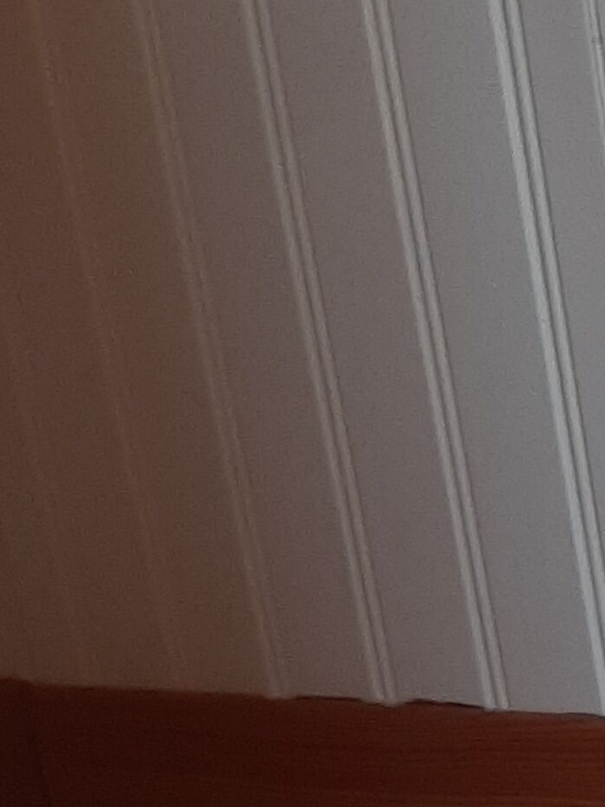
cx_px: 1306
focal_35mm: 113
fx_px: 2633
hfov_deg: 11.5
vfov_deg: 15.9
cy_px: 1230
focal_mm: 3.93
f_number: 1.7
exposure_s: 1/50
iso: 64
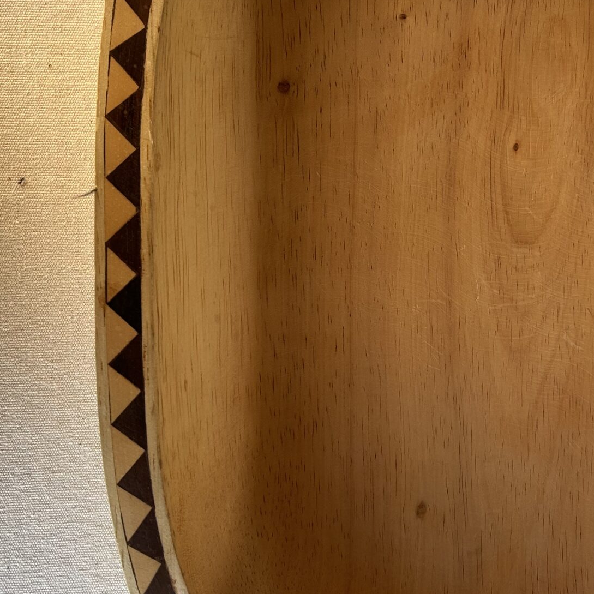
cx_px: 479
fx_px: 1048
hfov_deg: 30.8
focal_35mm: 54
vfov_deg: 31.5
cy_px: 238
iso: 40
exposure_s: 1/217
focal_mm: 5.7
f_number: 1.5
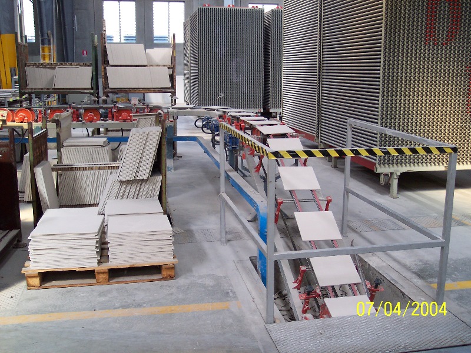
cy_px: 176
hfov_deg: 49.0
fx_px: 517
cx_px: 236
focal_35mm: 38
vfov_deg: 37.7
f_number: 2.8
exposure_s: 1/125
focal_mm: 8
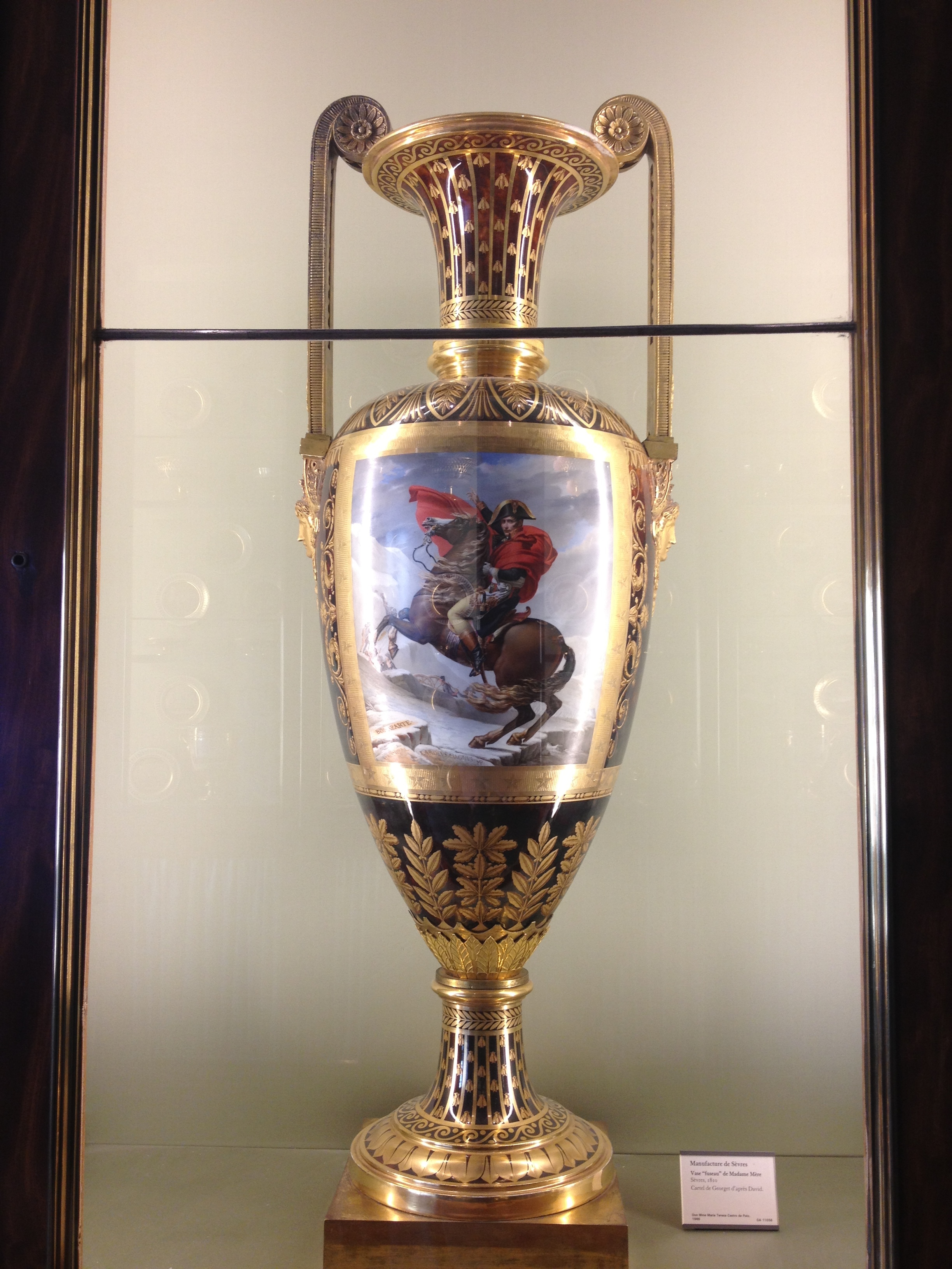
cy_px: 634
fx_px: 1283
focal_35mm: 35
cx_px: 476
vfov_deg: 52.6
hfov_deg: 40.7
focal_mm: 4.28
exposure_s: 1/30
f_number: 2.4
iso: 50
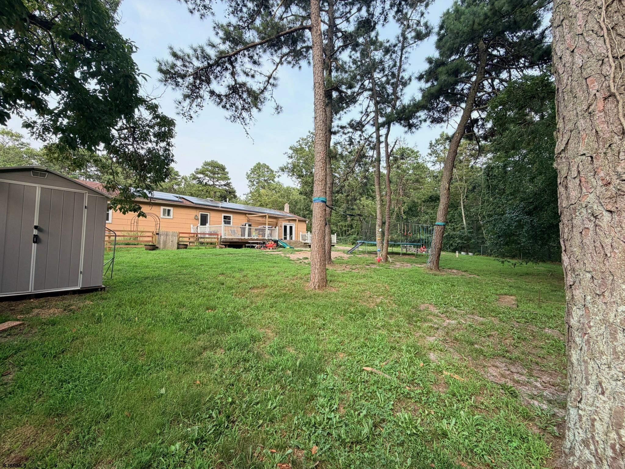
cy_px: 234
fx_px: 253
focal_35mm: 14
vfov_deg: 85.7
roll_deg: -0.6
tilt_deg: +0.6
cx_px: 312
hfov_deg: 102.1
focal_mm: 2.22
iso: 50
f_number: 2.2
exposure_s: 1/121
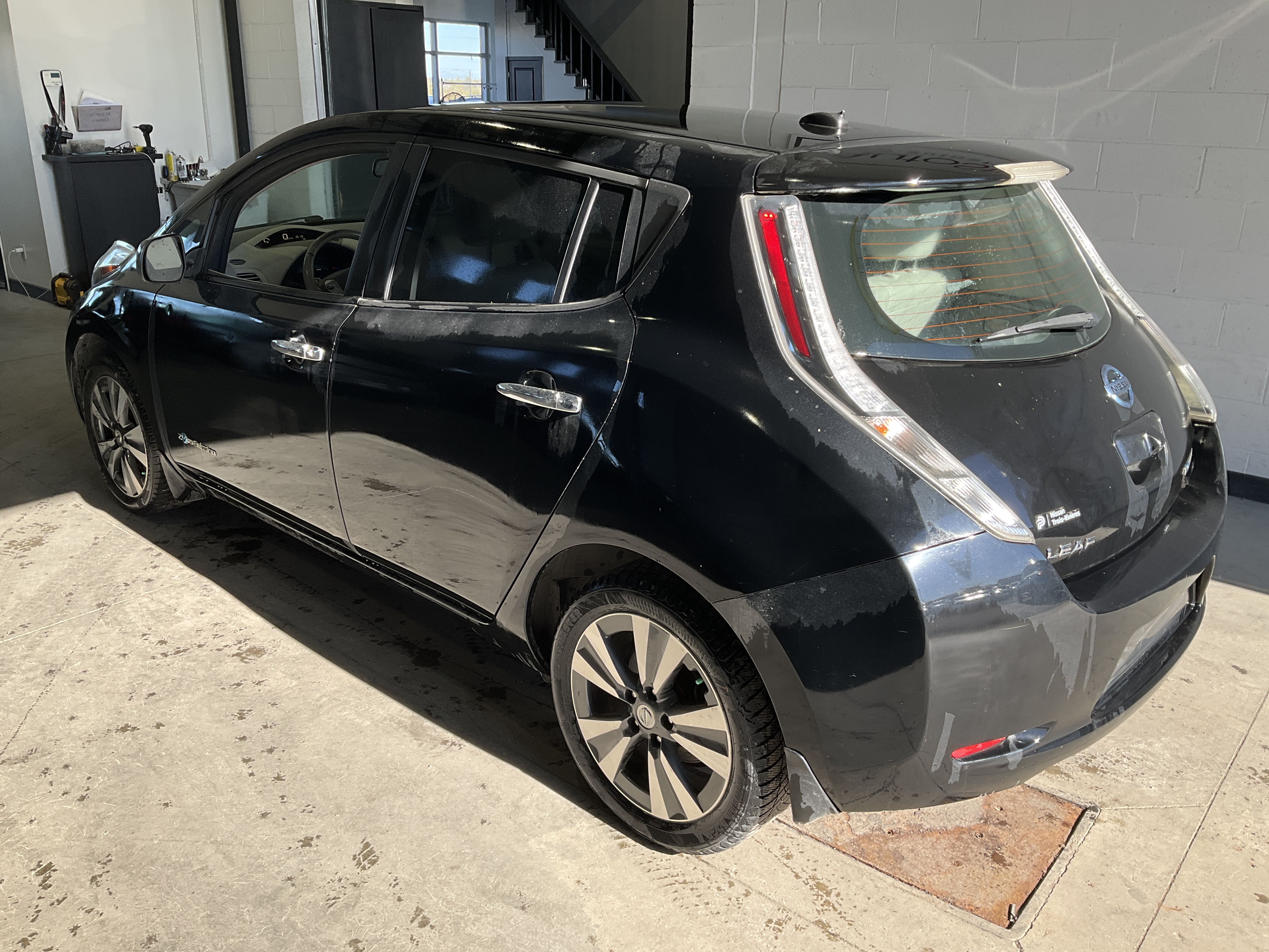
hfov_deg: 61.7
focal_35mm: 29
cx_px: 634
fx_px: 1063
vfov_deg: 48.2
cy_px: 476
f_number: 1.8
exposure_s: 1/340
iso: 25
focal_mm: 3
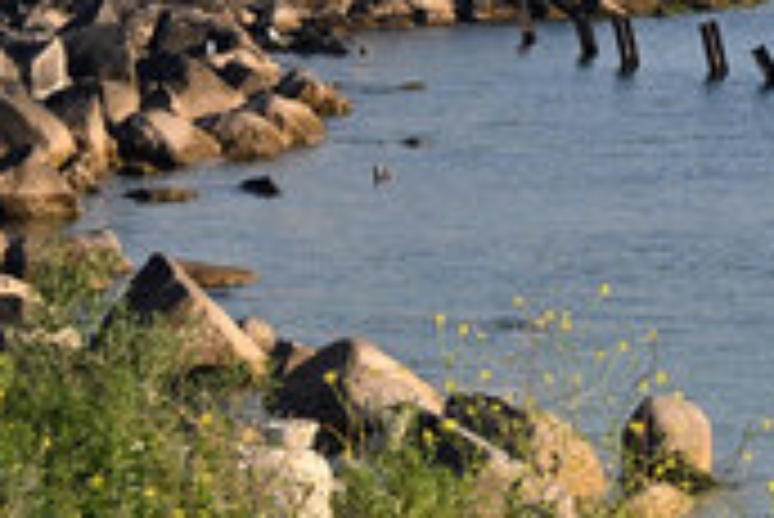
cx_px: 1035
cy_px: -128
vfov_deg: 5.3
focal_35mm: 258
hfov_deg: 7.9
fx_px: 5556
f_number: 6.3
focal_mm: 39
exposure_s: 1/320
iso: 100
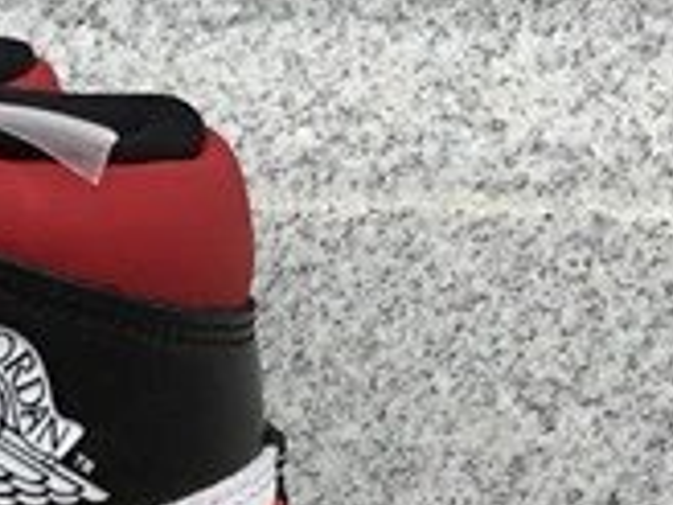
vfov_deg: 9.6
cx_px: -673
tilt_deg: -16.7
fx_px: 2936
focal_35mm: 151
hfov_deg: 11.7
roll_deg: -0.8
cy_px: 669
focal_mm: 3.3
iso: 25
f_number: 2.4
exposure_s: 1/270
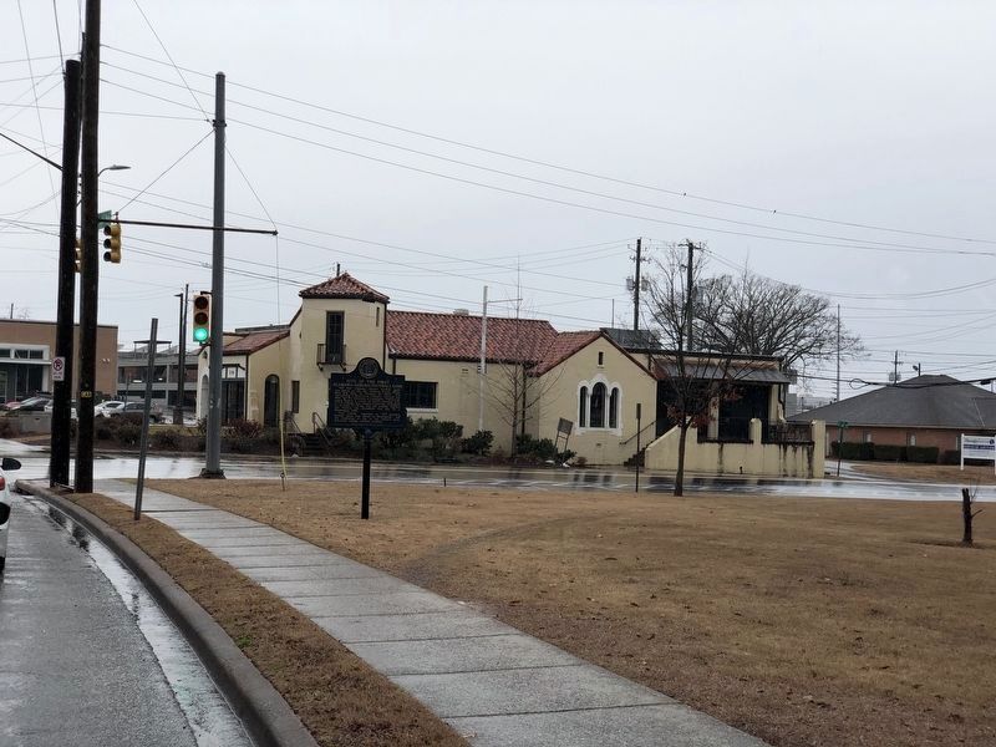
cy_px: 374
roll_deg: -2.3
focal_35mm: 52
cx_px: 498
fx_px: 1496
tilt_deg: +3.0
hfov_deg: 36.8
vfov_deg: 28.0
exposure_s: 1/674
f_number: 2.4
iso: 16
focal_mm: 6
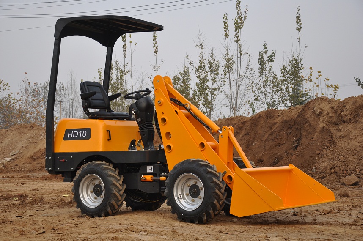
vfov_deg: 20.1
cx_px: 182
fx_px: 680
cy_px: 120
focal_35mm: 68
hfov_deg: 29.9
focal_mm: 45
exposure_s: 1/80
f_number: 4.8
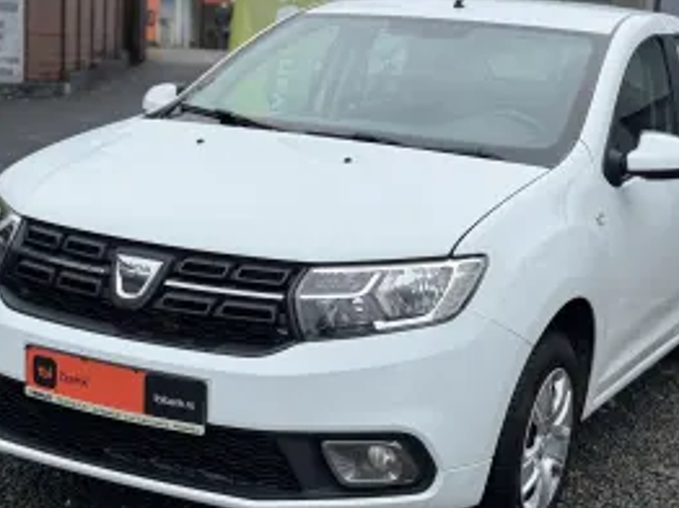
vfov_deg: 22.2
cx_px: 391
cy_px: 285
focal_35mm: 66
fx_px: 1293
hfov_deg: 29.4
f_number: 1.78
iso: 64
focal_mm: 6.76
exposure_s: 1/2252
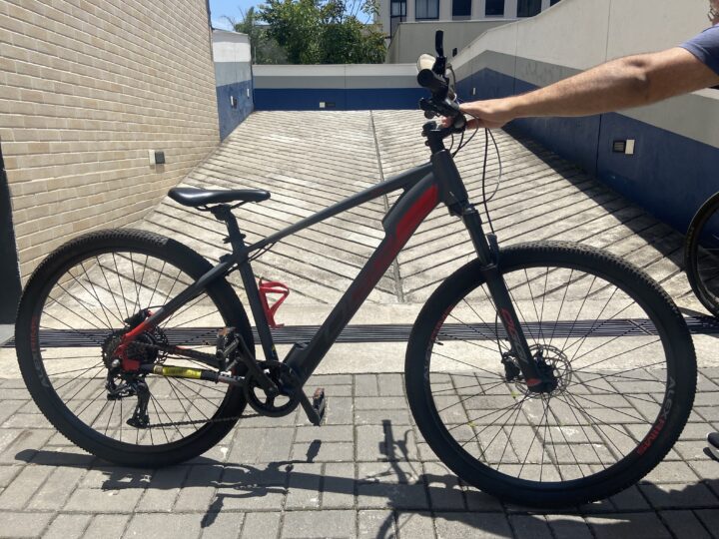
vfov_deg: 53.1
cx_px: 360
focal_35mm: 26
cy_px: 270
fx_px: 540
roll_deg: +0.0
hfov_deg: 67.3
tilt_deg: -13.6
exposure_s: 1/3040
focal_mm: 4.25
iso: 32
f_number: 1.8
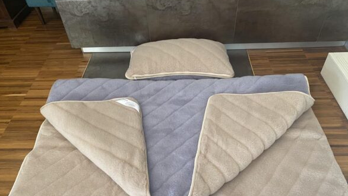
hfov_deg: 66.1
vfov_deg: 39.9
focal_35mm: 29
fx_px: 268
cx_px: 173
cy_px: 125
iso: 200
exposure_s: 1/60
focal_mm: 4.25
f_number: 1.8
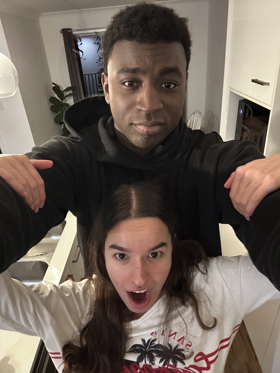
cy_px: 186
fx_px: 248
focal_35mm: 23
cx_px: 140
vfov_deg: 73.9
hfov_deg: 58.9
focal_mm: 2.69
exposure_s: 1/17
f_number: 1.9
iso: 640
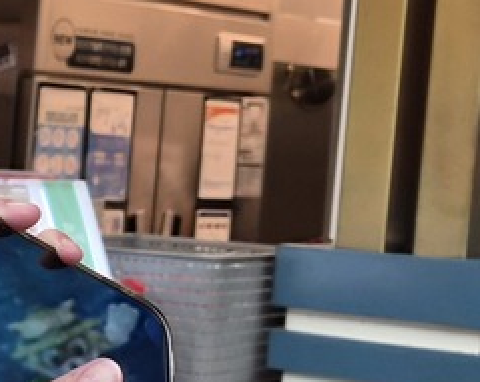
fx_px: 1589
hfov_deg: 13.8
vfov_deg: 13.7
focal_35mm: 112
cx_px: -554
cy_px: 225
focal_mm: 5.4
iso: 80
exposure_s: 1/120
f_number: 1.8
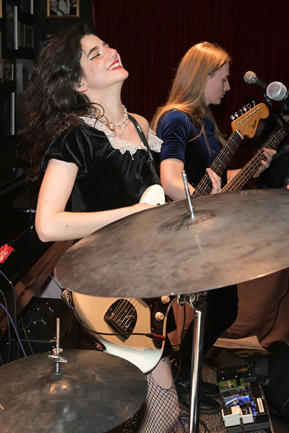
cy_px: 216
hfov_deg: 37.9
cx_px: 144
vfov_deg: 54.4
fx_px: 421
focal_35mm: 35
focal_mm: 35
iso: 6400
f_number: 8
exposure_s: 1/200
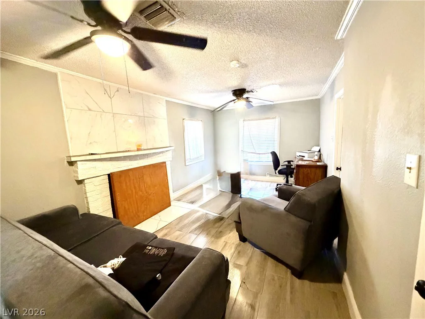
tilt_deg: -7.3
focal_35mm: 14
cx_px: 212
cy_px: 160
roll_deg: +2.7
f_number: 2.2
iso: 1000
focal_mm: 2.22
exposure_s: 1/60
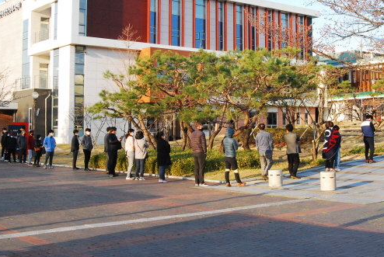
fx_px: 545
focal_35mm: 51
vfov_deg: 26.4
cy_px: 83
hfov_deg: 38.7
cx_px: 230
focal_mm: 24
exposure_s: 1/320
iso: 1000
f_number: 10
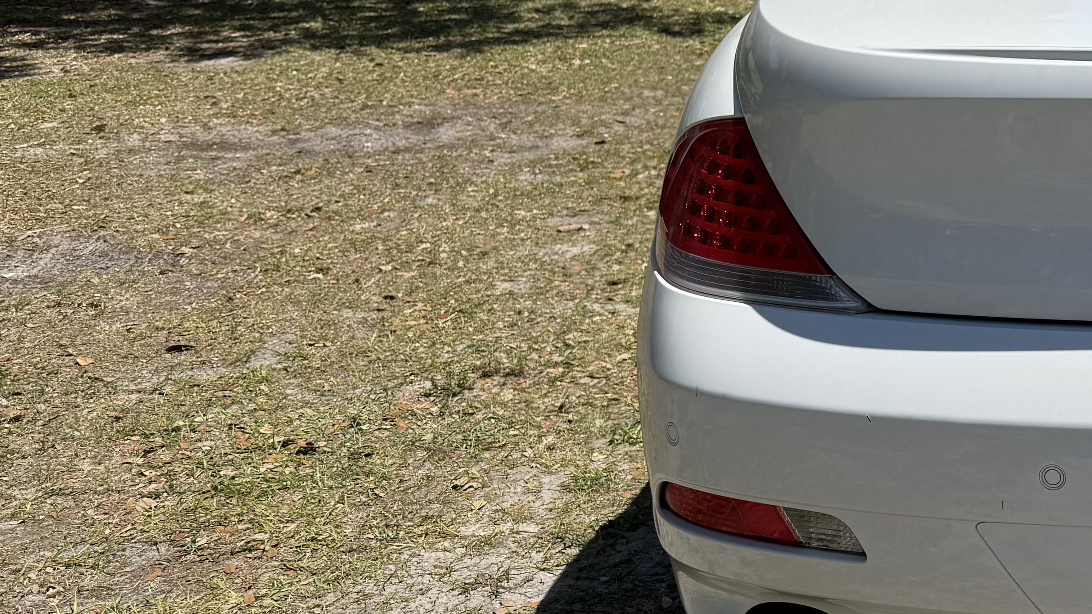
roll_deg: +0.4
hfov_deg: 29.7
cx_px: 1261
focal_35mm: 62
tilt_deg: -13.6
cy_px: 226
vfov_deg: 19.4
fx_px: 1795
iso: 80
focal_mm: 6.76
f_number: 1.78
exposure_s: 1/6711
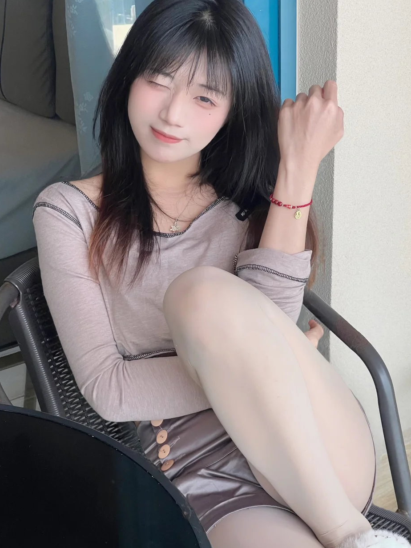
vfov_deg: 21.8
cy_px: 308
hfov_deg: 16.4
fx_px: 1425
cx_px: 228
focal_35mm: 90
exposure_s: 1/99
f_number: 2.8
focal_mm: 9
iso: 125
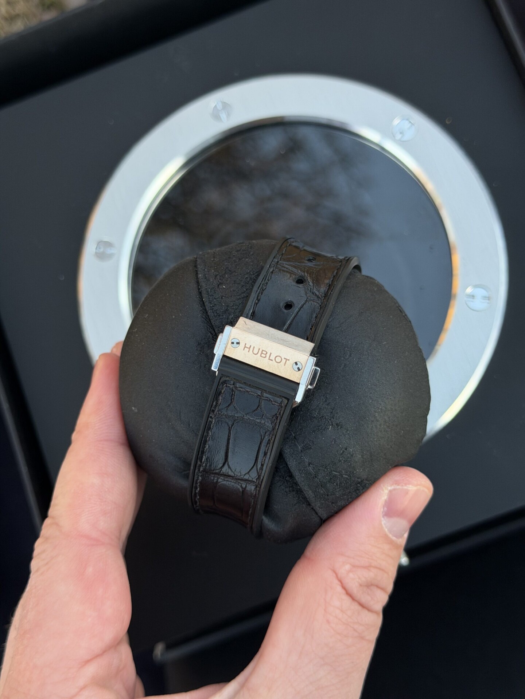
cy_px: 350
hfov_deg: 30.3
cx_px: 262
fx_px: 971
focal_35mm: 48
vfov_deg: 39.7
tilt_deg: -82.1
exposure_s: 1/180
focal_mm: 6.76
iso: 160
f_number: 1.78
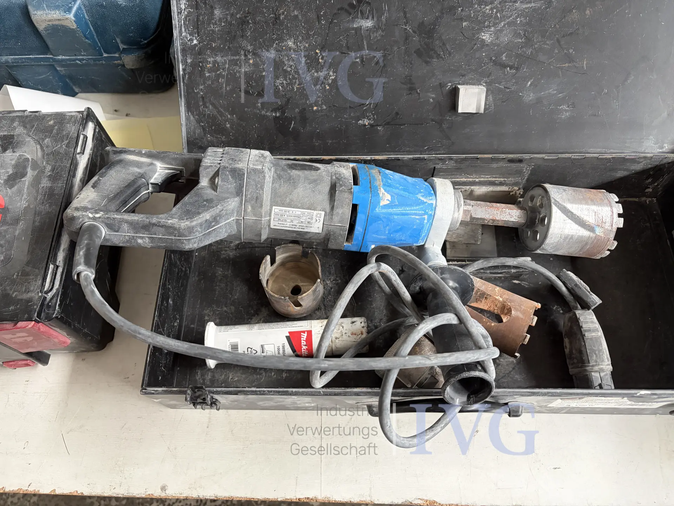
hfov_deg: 67.3
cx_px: 337
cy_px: 253
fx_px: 506
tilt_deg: -63.7
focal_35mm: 26
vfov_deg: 53.1
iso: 400
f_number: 1.6
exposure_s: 1/60
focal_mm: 5.96
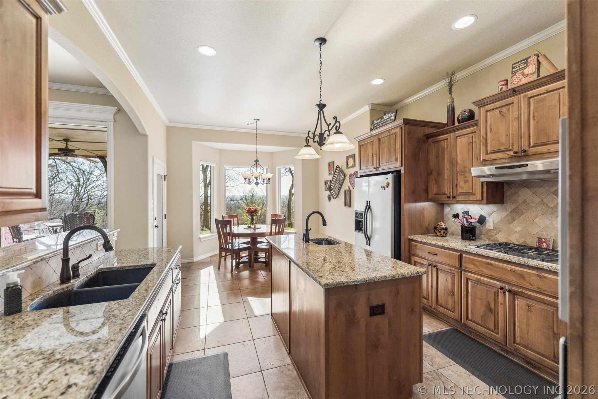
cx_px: 299
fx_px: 242
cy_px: 200
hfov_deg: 101.9
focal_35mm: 15
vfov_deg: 78.8
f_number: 2.8
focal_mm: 14.6
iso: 400
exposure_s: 1/800
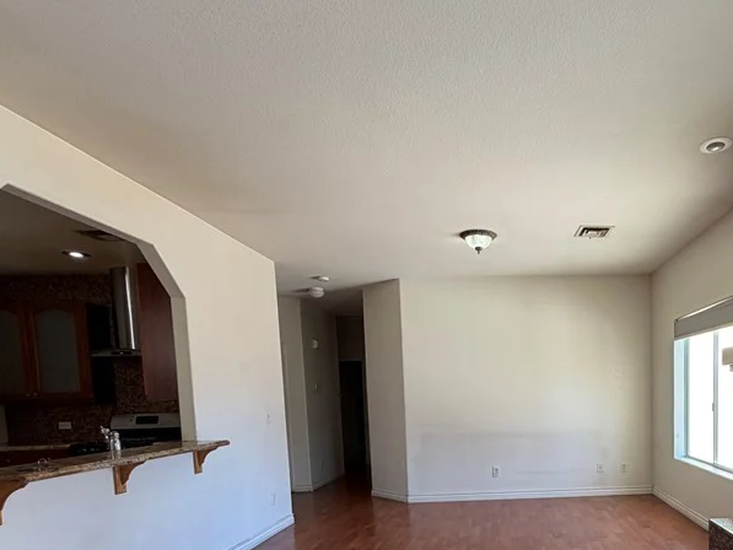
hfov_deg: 67.7
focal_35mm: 24
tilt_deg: -4.1
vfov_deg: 53.5
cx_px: 537
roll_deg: +1.7
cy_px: 431
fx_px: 508
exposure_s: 1/120
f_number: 2.2
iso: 160
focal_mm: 2.22
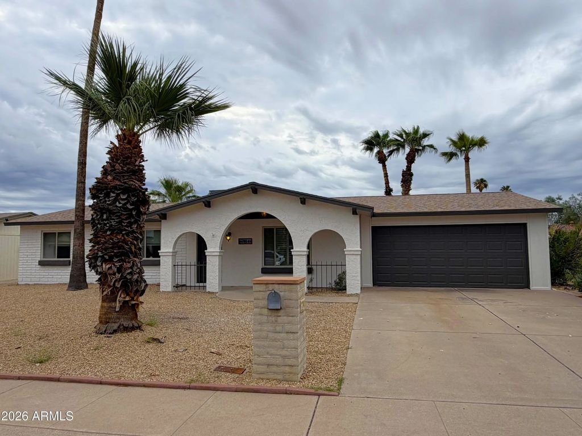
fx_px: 404
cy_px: 218
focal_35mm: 24
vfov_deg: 56.8
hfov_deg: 71.6
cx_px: 291
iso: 20
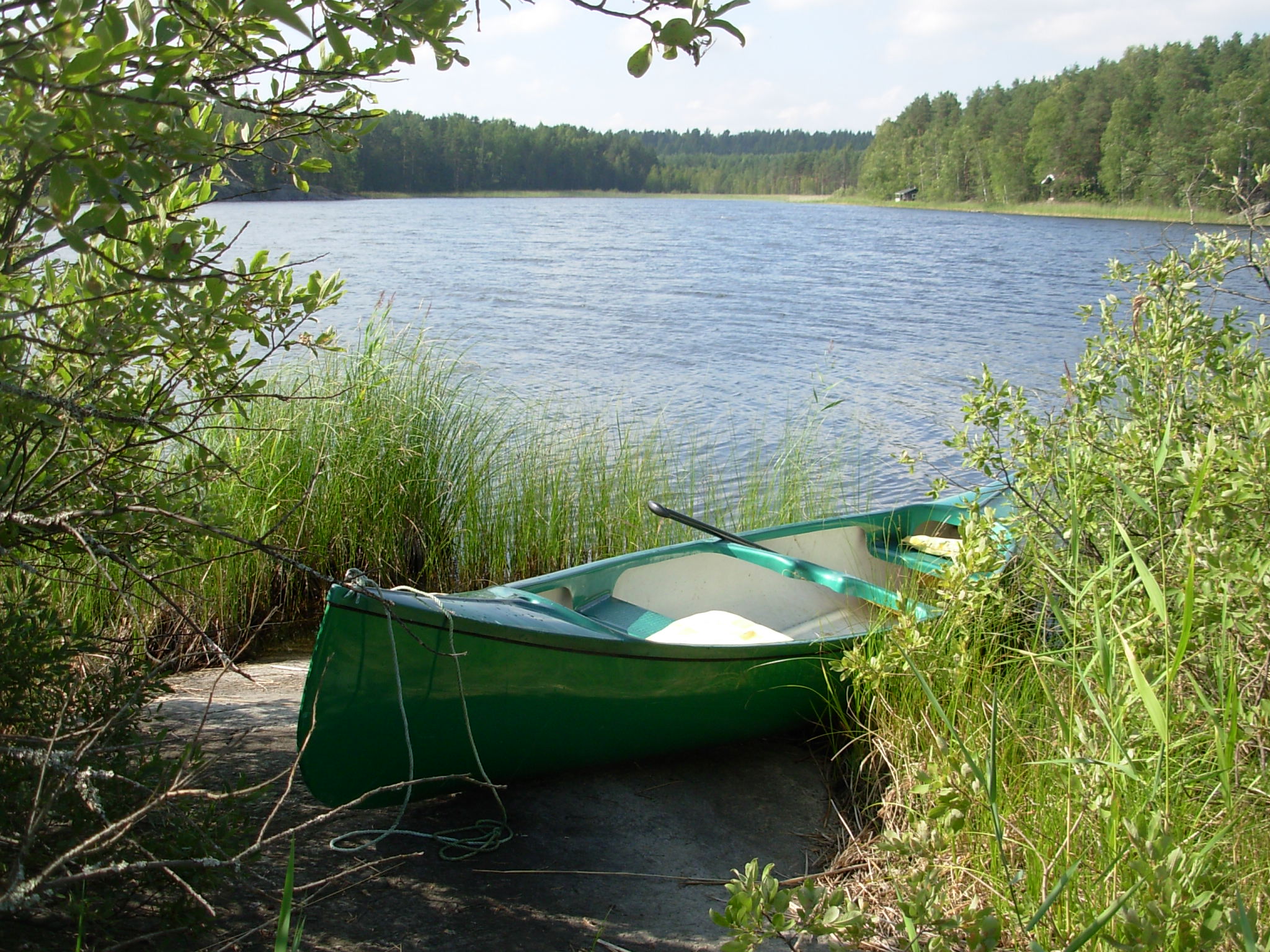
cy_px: 476
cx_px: 635
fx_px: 1394
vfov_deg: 37.7
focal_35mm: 38
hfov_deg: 49.0
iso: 50
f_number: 2.9
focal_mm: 6.3
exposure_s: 1/645
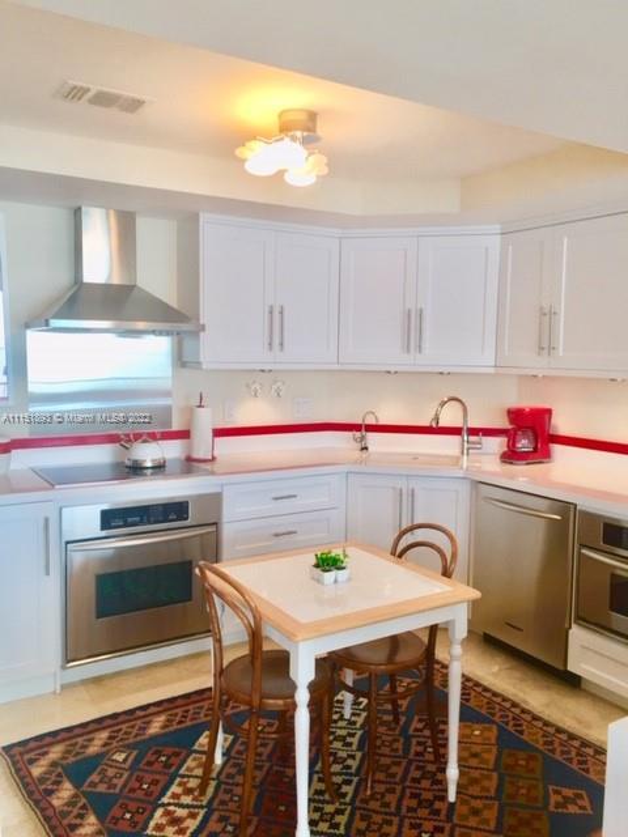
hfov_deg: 48.2
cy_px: 418
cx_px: 314
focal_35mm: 29
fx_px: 701
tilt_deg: -3.8
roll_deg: -1.0
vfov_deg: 61.7
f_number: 2.2
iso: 40
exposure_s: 1/60
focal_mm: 4.15
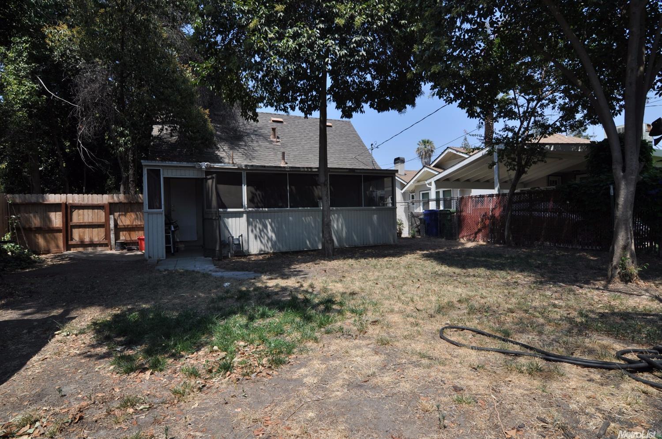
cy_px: 220
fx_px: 303
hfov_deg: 95.1
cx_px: 331
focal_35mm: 16
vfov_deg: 71.9
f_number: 9
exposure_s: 1/320
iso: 200
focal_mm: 11
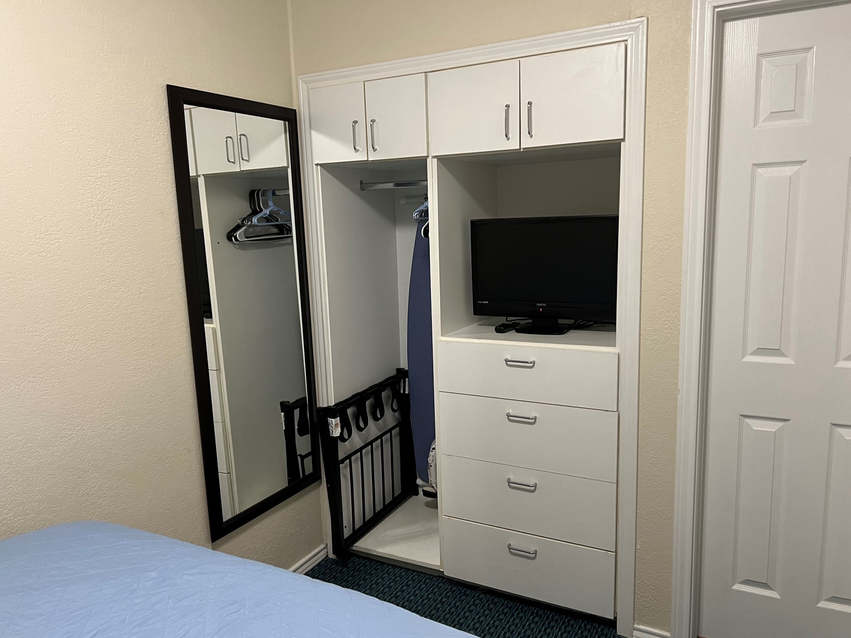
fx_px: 664
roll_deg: +2.0
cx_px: 413
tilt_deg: -11.1
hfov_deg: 65.3
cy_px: 329
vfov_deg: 51.3
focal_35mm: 27
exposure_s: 1/60
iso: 200
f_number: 1.5
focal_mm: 5.7
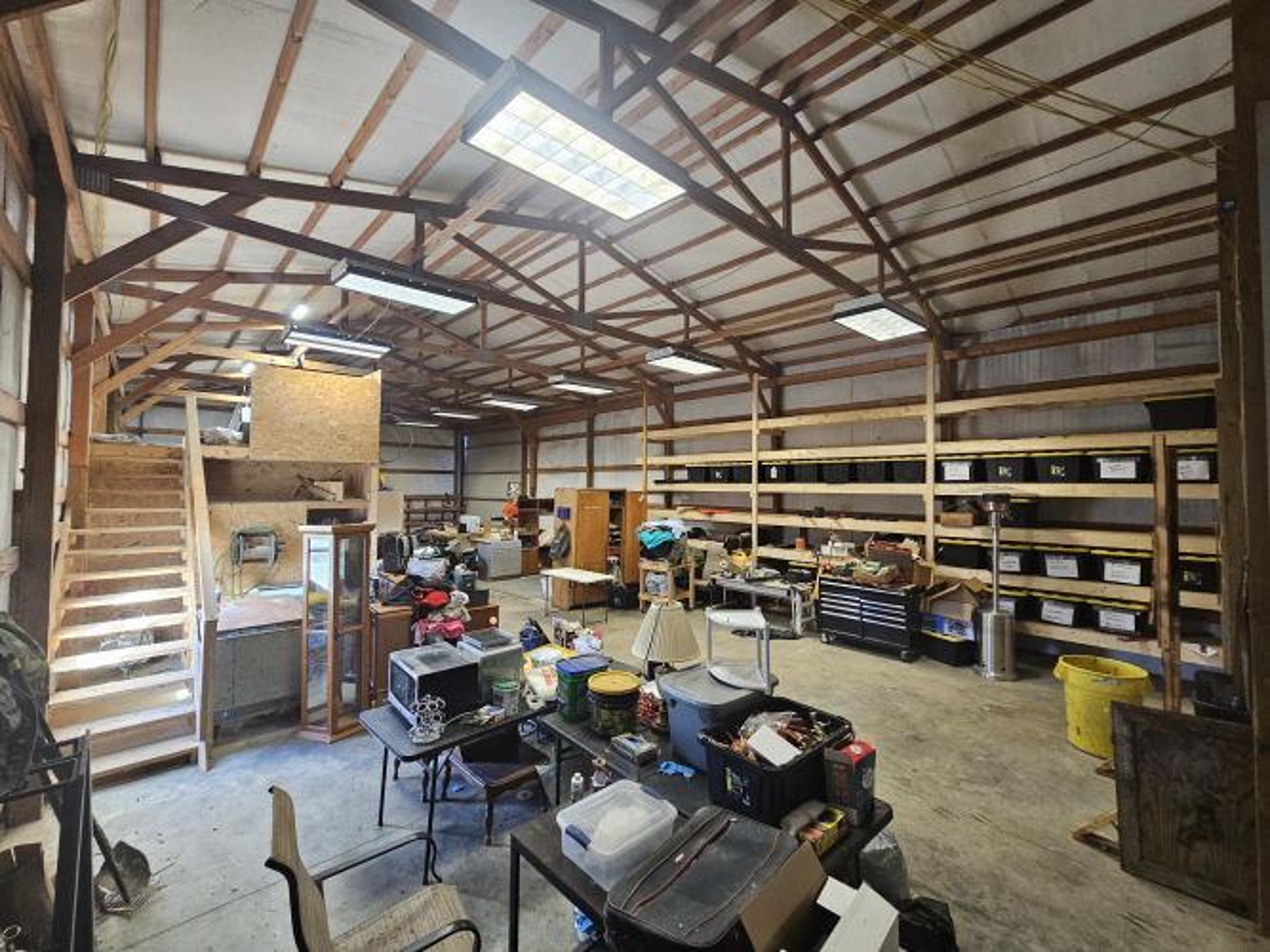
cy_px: 476
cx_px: 635
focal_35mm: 13
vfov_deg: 89.9
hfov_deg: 106.2
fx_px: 477
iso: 320
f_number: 2.2
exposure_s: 1/30
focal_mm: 2.2
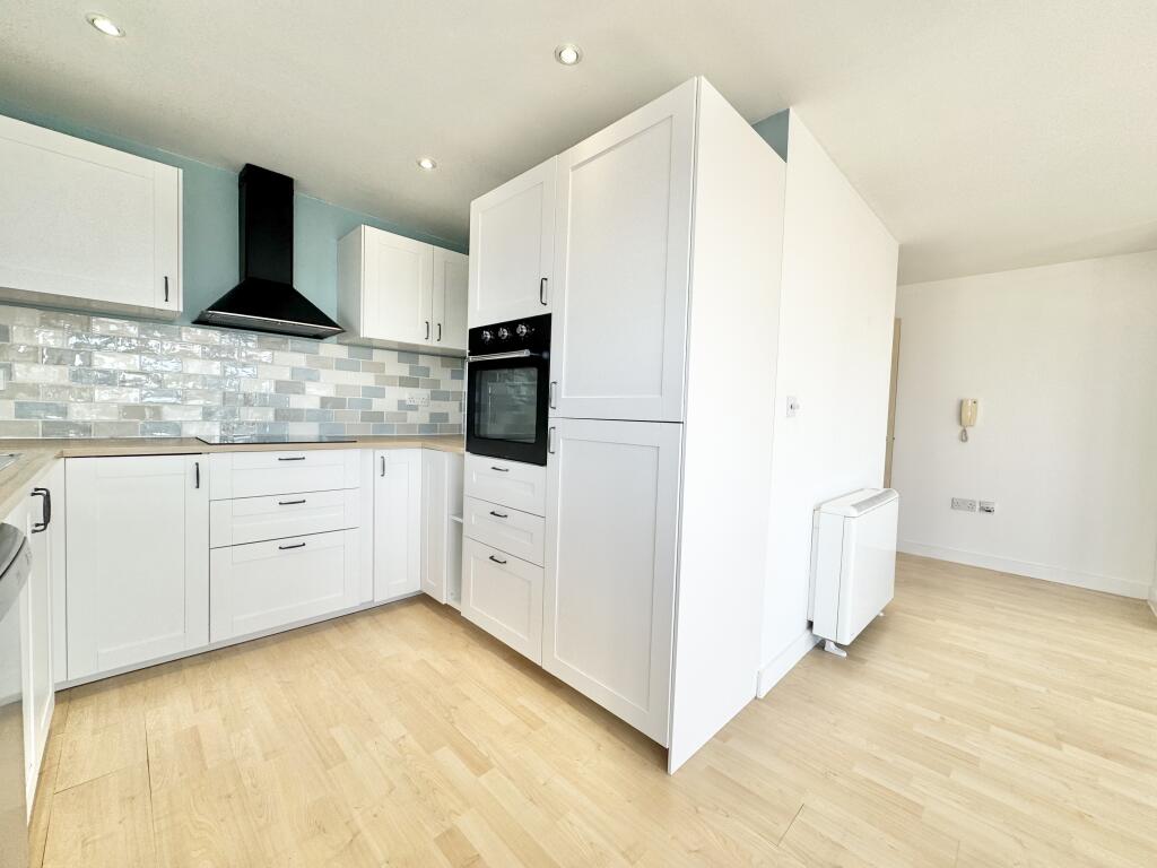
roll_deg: -1.6
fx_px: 468
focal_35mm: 14
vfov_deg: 85.7
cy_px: 434
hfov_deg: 102.1
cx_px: 578
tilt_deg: -2.3
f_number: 2.2
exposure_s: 1/225
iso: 40
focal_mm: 2.22
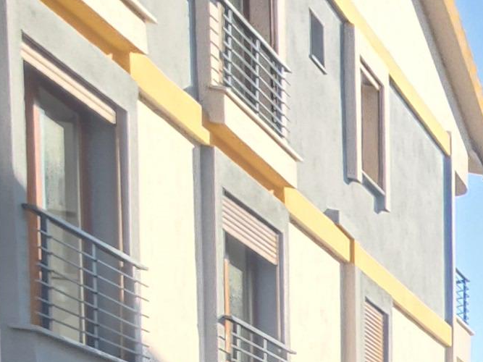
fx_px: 1088
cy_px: 727
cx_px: 1305
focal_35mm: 78
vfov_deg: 15.2
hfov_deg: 13.1
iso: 50
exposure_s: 1/139
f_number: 2.2
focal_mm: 2.2
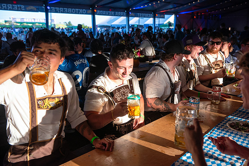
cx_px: 124
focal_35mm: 32
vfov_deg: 41.1
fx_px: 221
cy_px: 83
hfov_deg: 58.7
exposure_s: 1/1000
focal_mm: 32
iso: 640
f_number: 4
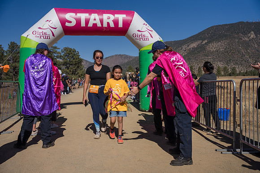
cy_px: 86
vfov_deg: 35.3
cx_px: 130
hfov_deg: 51.0
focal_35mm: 38
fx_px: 272
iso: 320
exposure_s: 1/8000
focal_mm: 37.7
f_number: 4
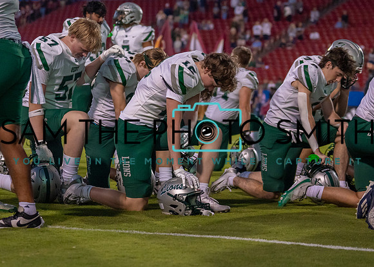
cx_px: 156
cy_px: 128
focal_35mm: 133
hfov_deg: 15.1
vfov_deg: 10.8
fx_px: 1410
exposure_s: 1/2000
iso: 2000
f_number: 2.8
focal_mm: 70
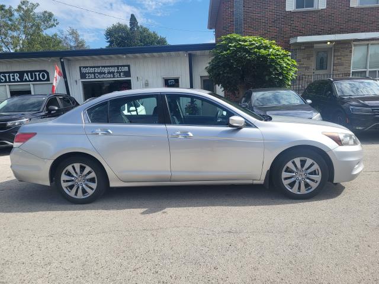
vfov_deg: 53.1
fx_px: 285
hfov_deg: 67.3
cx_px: 190
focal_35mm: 26
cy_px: 142
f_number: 1.8
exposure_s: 1/2359
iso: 40
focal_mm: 5.4
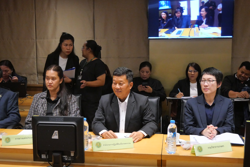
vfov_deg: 27.6
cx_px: 119
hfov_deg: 40.3
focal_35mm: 49
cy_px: 89
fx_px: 340
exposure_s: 1/125
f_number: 4.2
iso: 2500
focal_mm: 22
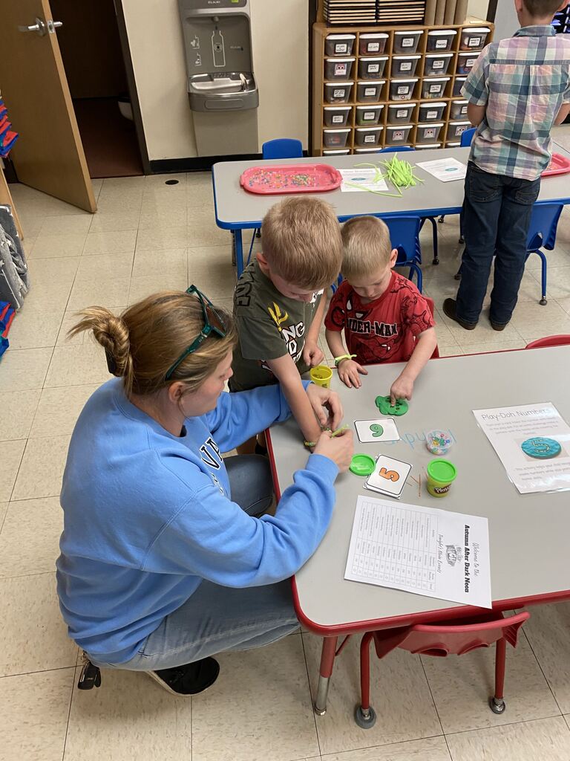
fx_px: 571
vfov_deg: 67.3
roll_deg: +4.3
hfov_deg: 53.1
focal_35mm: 26
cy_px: 380
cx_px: 285
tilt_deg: -40.0
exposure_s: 1/60
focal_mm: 4.25
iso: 125
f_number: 1.8
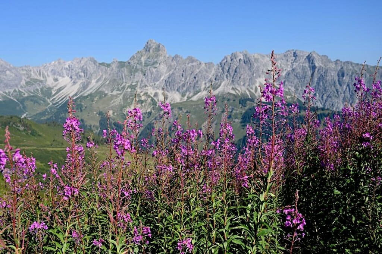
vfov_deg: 38.3
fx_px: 366
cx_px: 191
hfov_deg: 55.1
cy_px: 127
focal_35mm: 34
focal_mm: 34.5
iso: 100
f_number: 7.1
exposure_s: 1/400
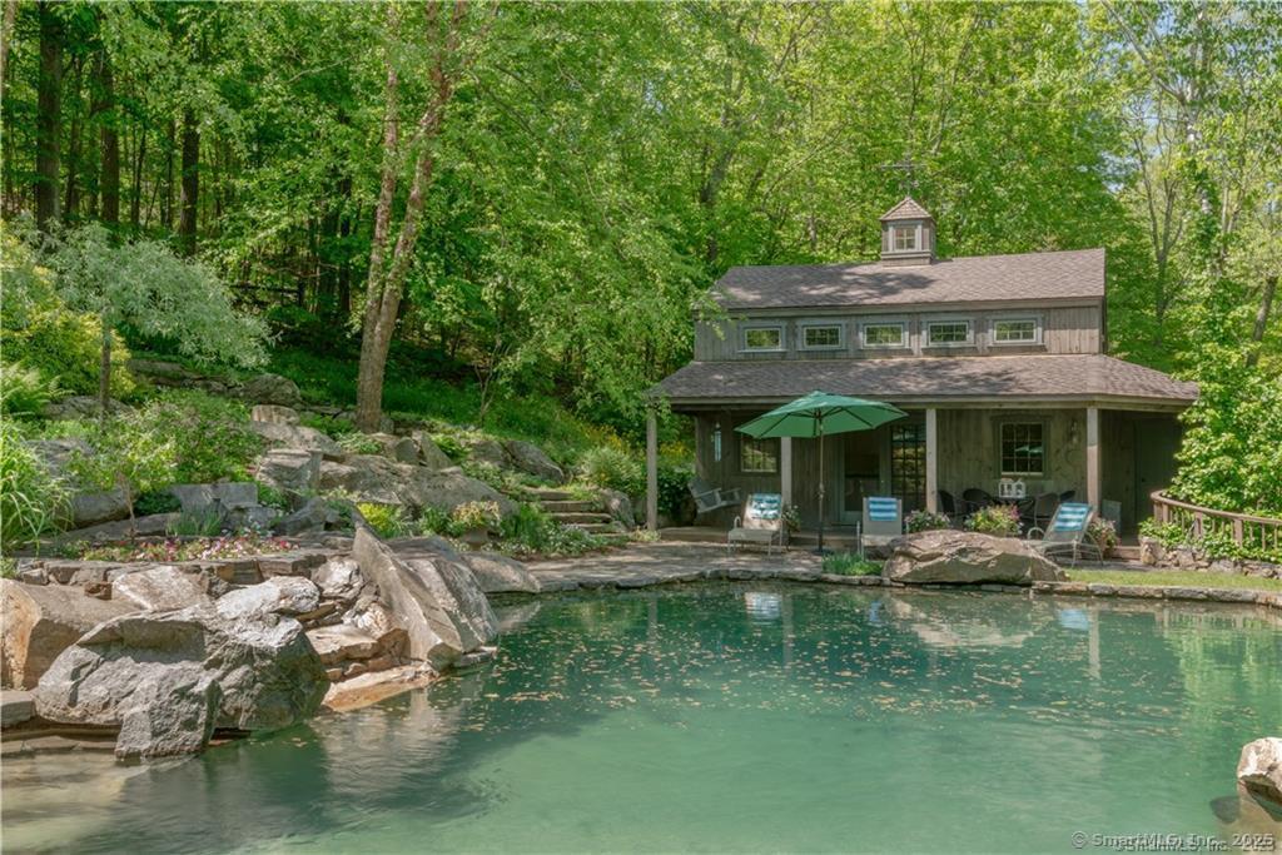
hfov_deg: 54.4
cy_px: 428
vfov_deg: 37.9
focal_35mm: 35
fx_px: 1246
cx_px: 641
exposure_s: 1/6
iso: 100
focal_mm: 35
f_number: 11
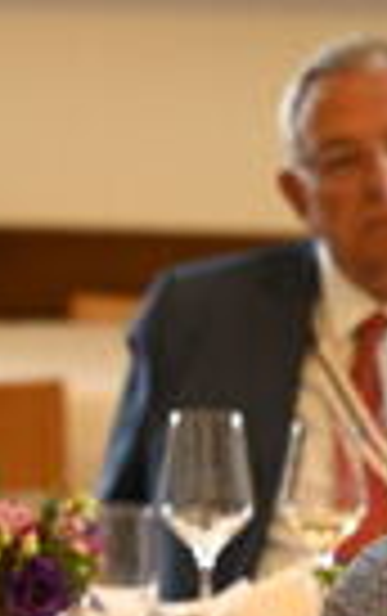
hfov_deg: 3.5
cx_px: -184
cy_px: 391
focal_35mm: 375
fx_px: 6308
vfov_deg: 5.6
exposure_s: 1/800
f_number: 3.2
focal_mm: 105
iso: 5000
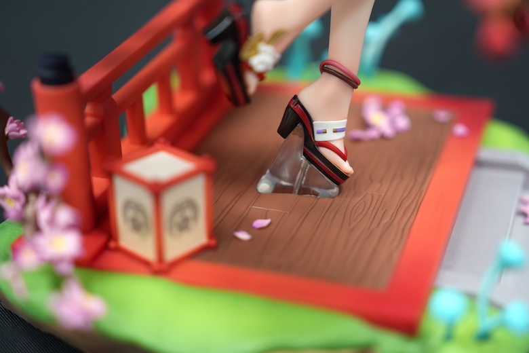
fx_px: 1029
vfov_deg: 19.5
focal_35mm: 70
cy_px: 176
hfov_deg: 28.8
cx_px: 264
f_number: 2.8
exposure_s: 1/30
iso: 200
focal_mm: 70
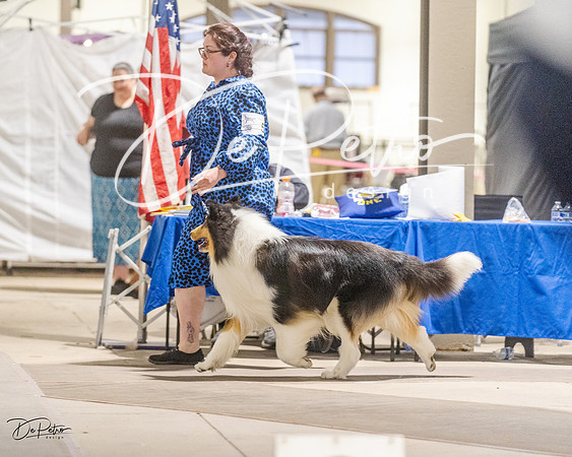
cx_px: 248
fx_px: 2668
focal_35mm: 158
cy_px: 228
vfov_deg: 9.8
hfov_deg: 12.2
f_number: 3.2
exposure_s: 1/400
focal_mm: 140
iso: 6400
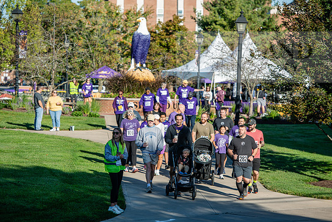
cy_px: 105
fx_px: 1476
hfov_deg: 12.8
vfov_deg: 8.6
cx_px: 157
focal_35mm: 160
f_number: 4
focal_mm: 150
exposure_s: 1/500
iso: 80
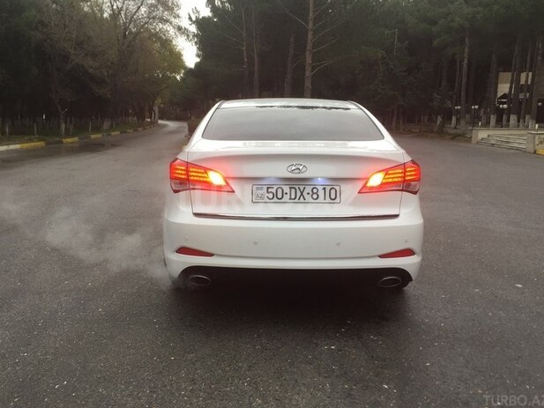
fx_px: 487
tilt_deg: -6.6
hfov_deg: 58.3
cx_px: 263
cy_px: 198
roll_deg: -1.5
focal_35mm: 31
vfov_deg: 45.5
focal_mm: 4.15
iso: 40
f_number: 2.2
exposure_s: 1/100
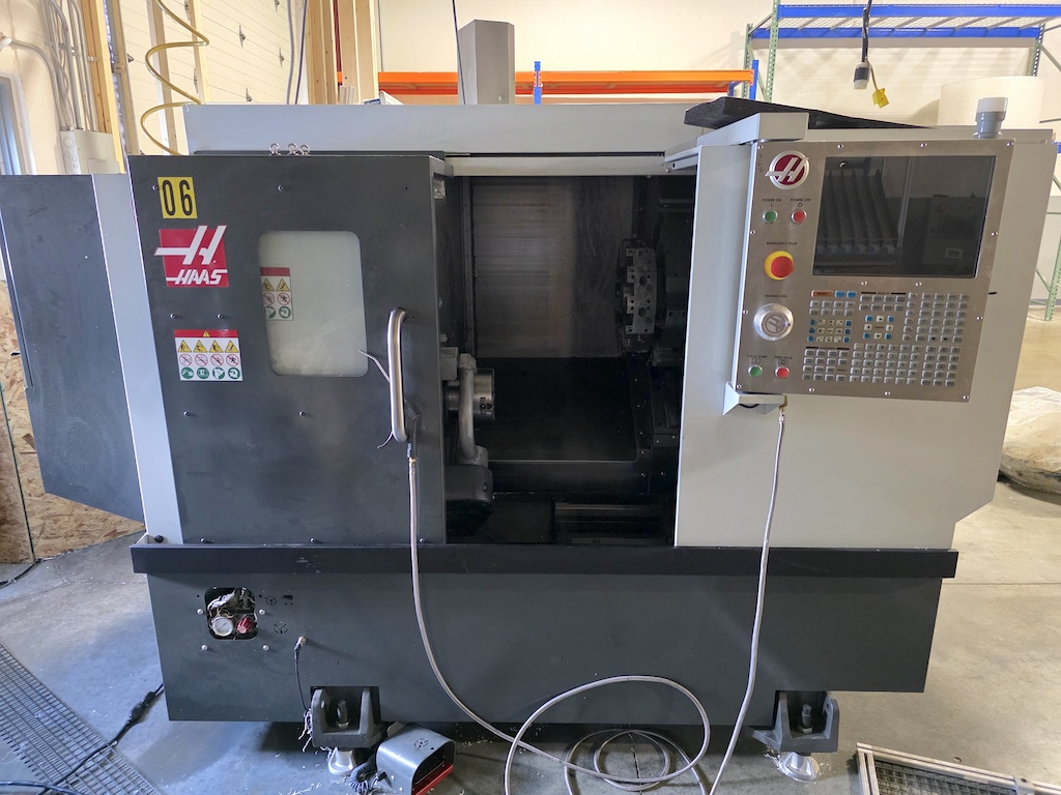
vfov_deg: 58.9
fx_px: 705
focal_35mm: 23
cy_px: 398
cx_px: 530
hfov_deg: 73.9
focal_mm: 6.3
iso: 1600
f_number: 1.7
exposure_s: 1/60
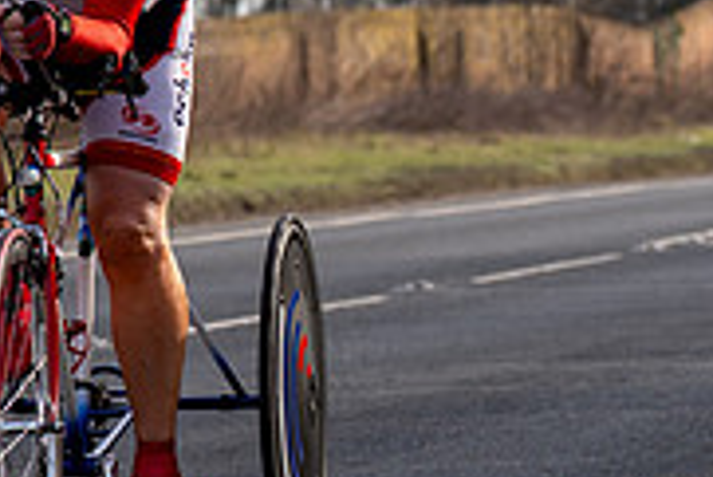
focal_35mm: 399
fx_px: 7909
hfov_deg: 5.2
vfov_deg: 3.4
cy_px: 38
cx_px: 132
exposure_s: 1/800
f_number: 4
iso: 125
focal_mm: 79
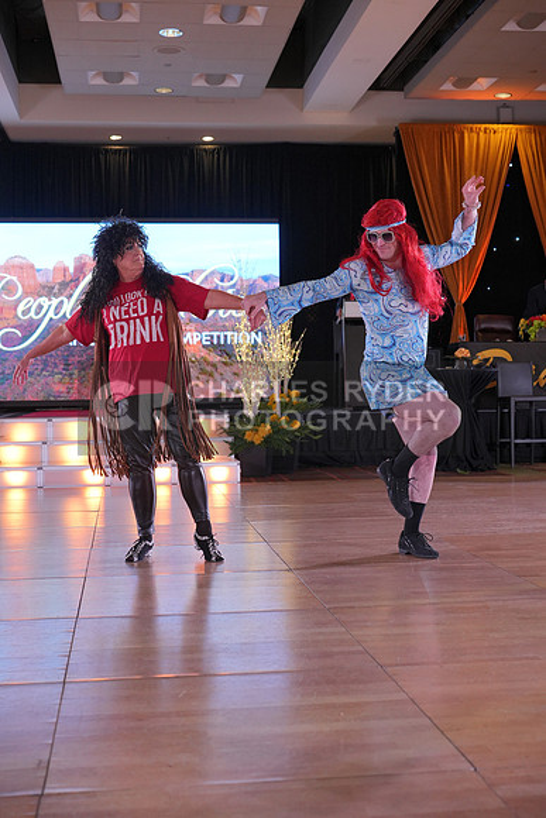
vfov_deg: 39.6
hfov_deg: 27.0
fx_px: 1137
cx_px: 273
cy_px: 409
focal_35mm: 50
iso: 1600
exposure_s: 1/400
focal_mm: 50
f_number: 4
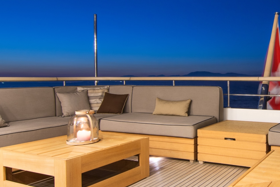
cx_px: 230
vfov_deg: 36.9
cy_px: 83
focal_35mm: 36
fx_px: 279
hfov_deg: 49.6
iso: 250
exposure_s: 1
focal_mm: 13
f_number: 8
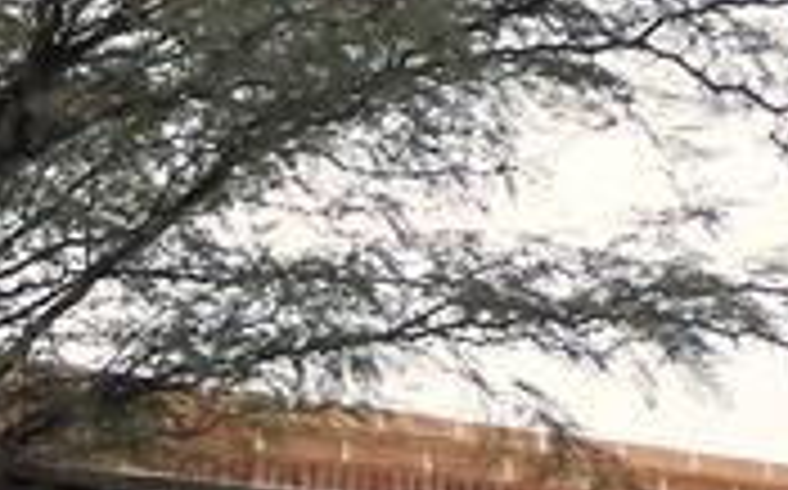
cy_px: 890
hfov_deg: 10.6
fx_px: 4034
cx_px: -504
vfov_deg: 6.8
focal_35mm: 188
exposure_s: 1/500
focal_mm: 5.5
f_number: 4
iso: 125
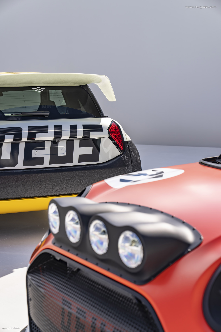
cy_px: 166
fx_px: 645
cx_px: 110
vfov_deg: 28.8
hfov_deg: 19.5
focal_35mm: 70
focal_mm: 70
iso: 100
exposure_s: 1/200
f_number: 5
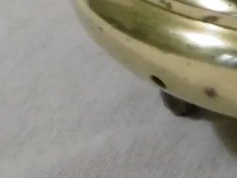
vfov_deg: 11.0
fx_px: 863
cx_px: 410
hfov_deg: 14.1
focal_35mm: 126
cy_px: -140
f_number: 3.1
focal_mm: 4.3
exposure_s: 1/40
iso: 400
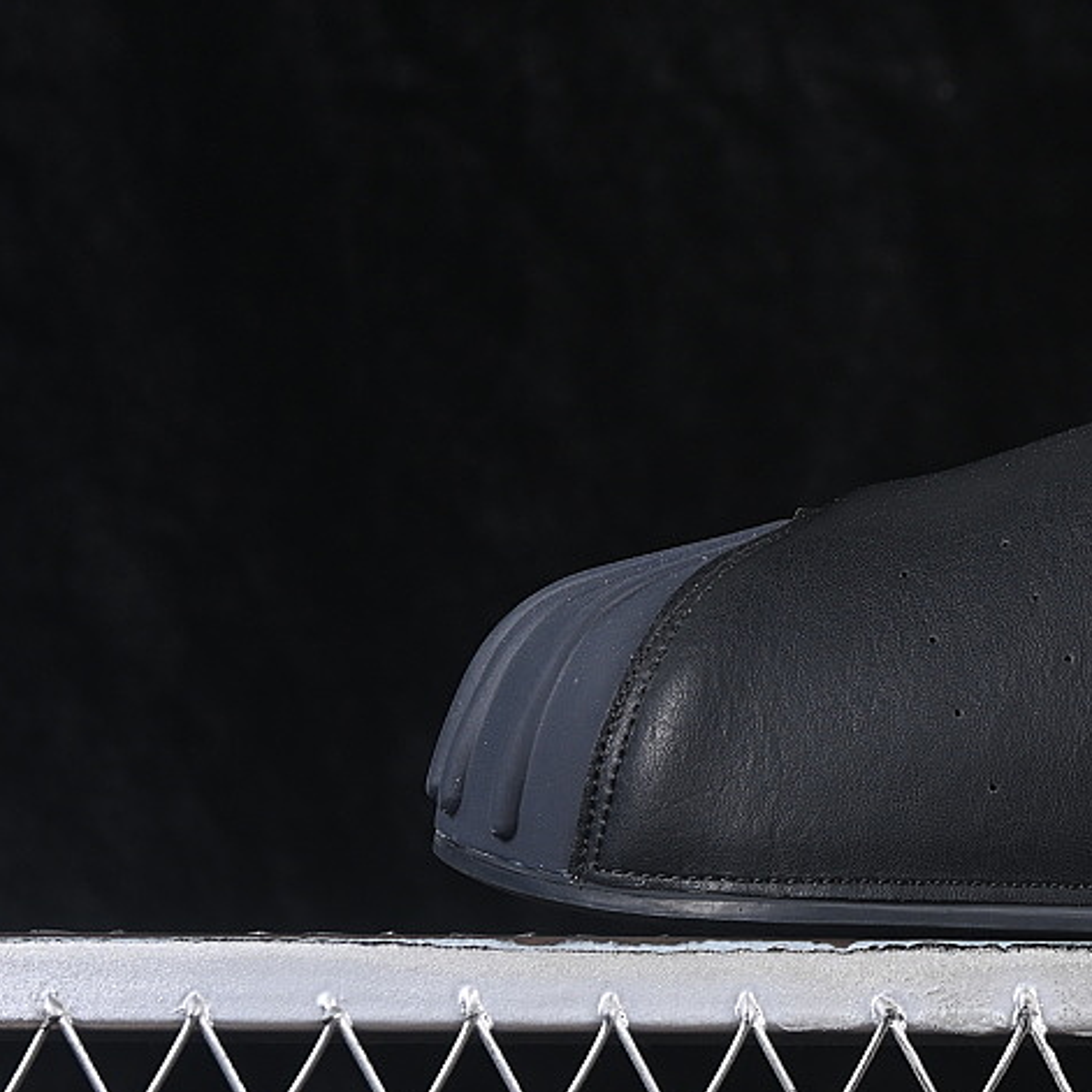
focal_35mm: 146
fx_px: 5211
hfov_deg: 11.8
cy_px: 422
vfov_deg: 12.0
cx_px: 1231
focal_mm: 50
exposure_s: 1/60
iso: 160
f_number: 6.3
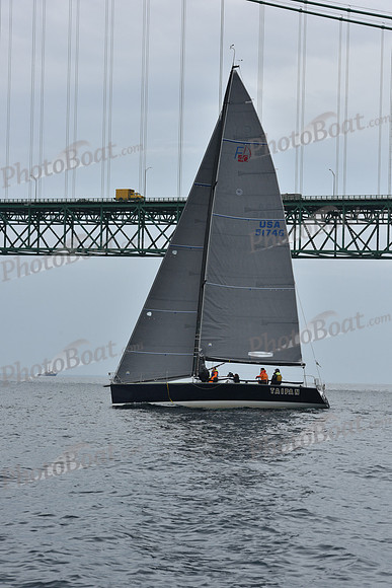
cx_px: 196
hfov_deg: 14.0
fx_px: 1600
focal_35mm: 98
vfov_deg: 20.8
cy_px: 294
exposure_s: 1/800
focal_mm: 98
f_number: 9
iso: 250
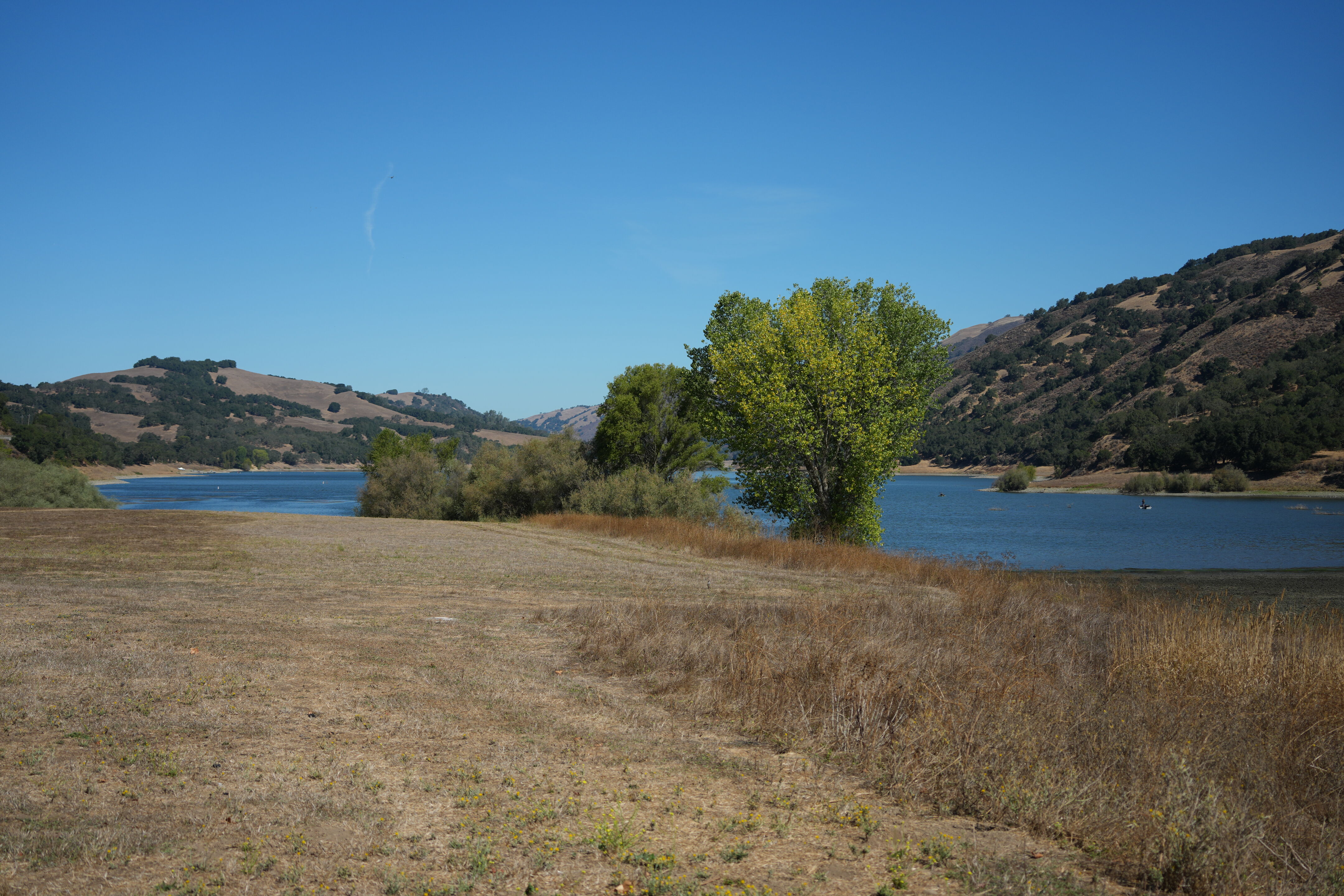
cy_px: 448
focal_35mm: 50
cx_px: 672
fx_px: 1867
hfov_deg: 39.6
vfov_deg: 27.0
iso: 160
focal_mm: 50
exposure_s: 1/1600
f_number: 4.5
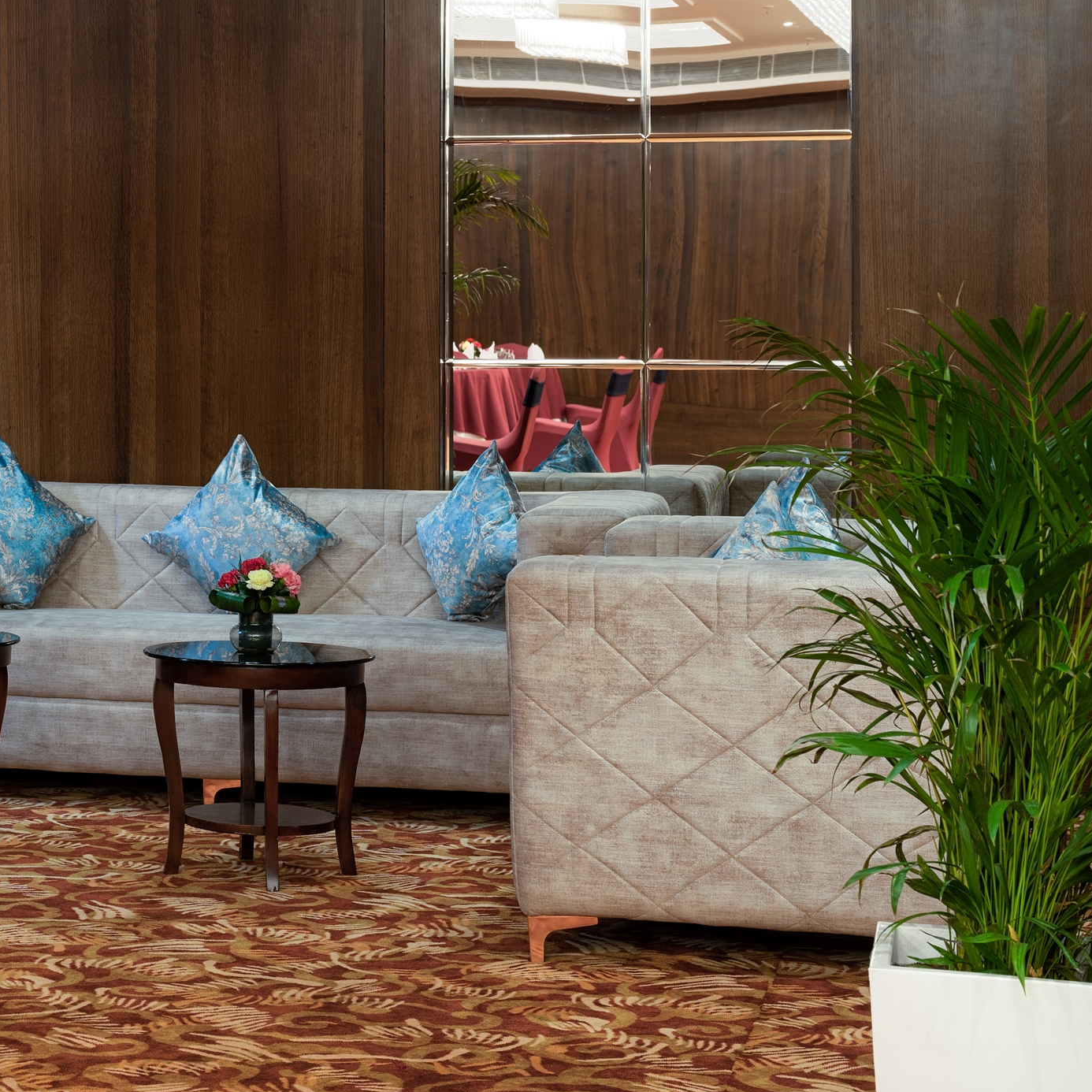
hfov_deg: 18.3
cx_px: -30
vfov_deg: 18.8
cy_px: 306
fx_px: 3284
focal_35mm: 92
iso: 100
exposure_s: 1/8
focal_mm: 50
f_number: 8
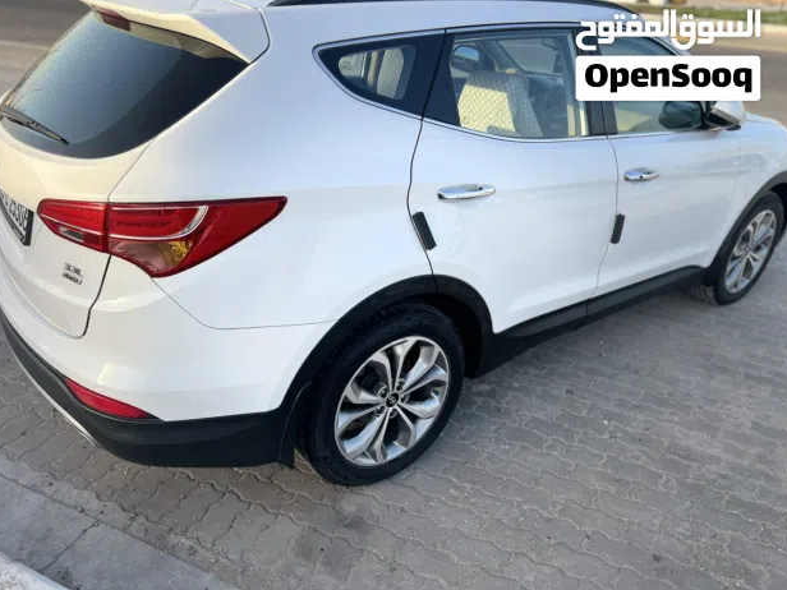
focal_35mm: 27
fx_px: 614
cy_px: 285
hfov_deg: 65.3
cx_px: 383
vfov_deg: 51.3
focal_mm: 5.7
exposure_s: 1/1295
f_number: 1.5
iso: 50
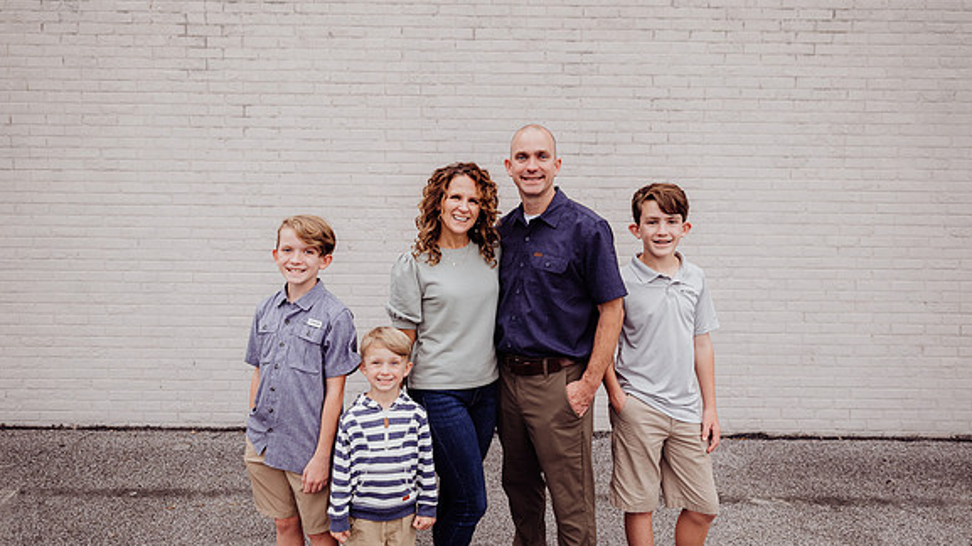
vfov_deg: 44.3
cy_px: 259
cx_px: 487
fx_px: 670
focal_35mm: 26
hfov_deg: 71.9
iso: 200
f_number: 2.5
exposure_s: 1/200
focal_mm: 24
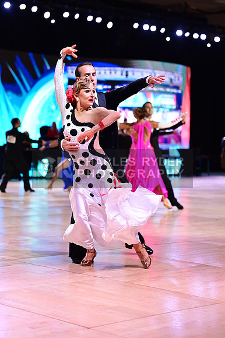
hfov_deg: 19.2
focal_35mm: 71
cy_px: 169
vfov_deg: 28.5
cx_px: 112
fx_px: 666
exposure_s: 1/500
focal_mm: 71
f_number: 2.8
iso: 1600
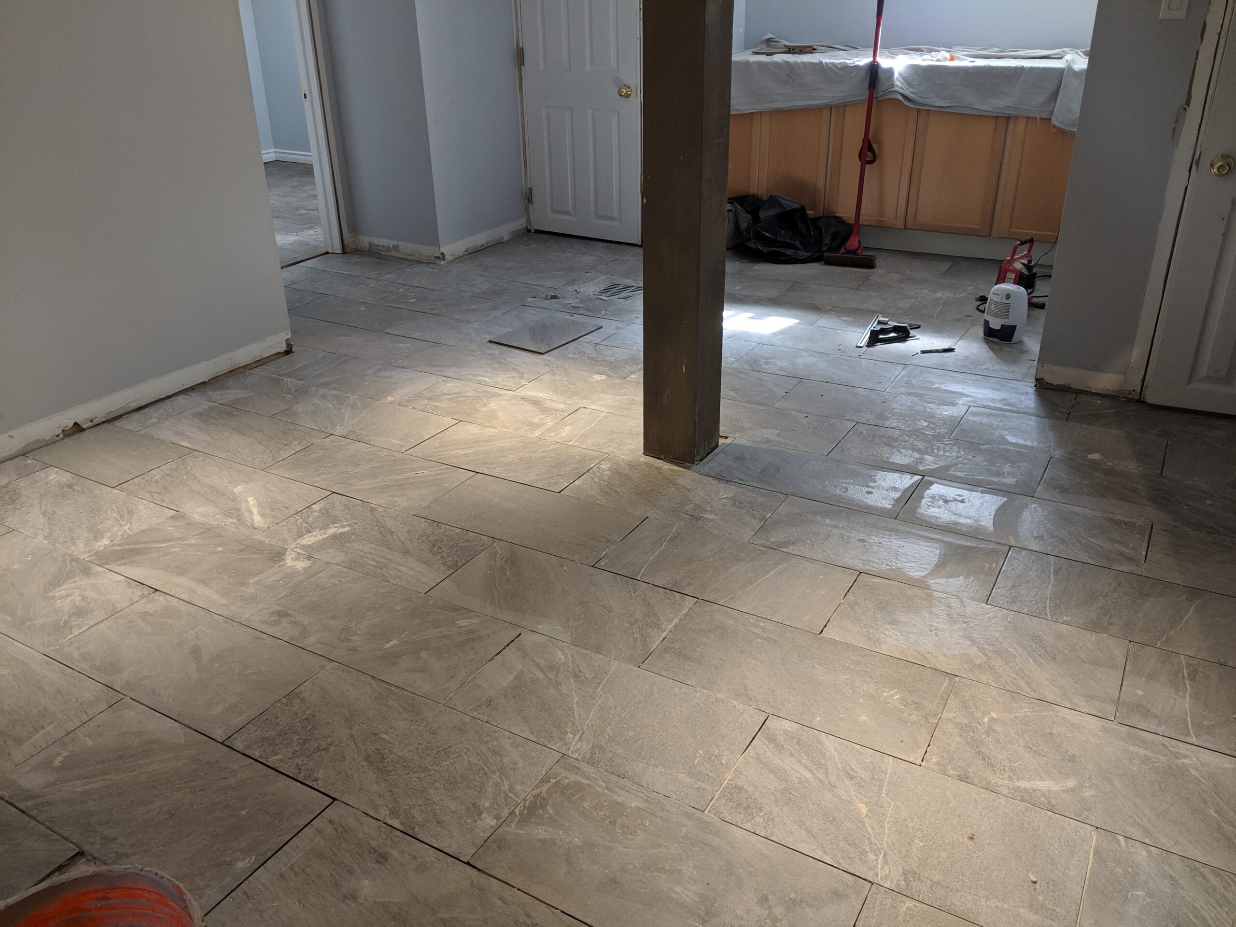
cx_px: 618
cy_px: 464
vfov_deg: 51.4
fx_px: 964
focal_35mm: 27
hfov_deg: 65.3
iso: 206
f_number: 1.8
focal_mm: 4.44
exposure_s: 1/120
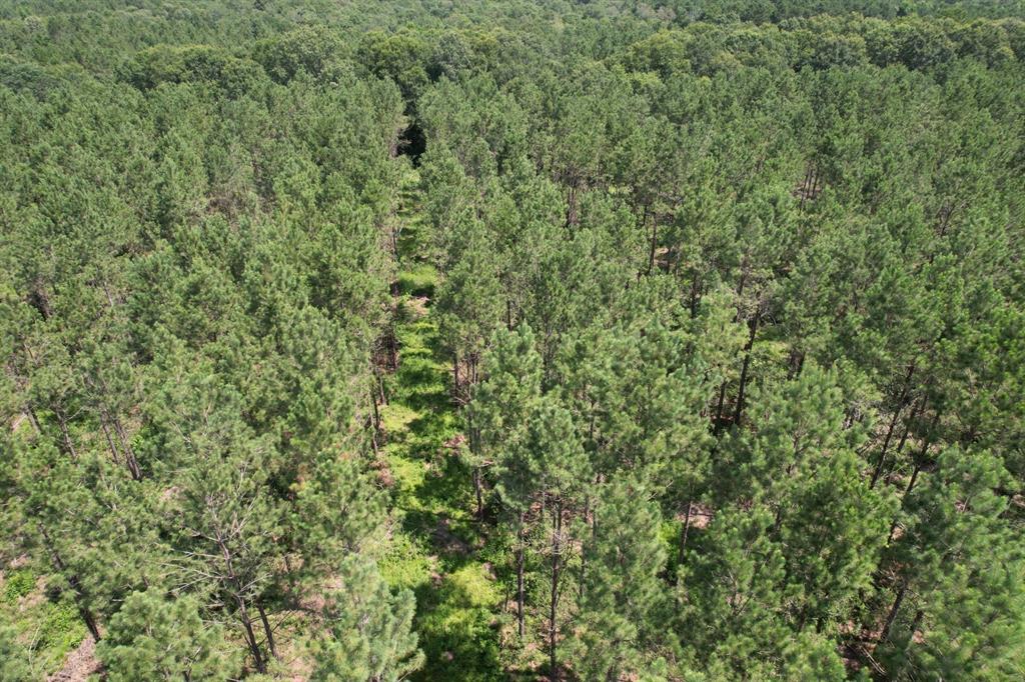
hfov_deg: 78.6
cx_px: 512
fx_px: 626
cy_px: 341
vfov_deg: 57.2
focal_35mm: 22
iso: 100
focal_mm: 8.38
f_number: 2.8
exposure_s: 1/640
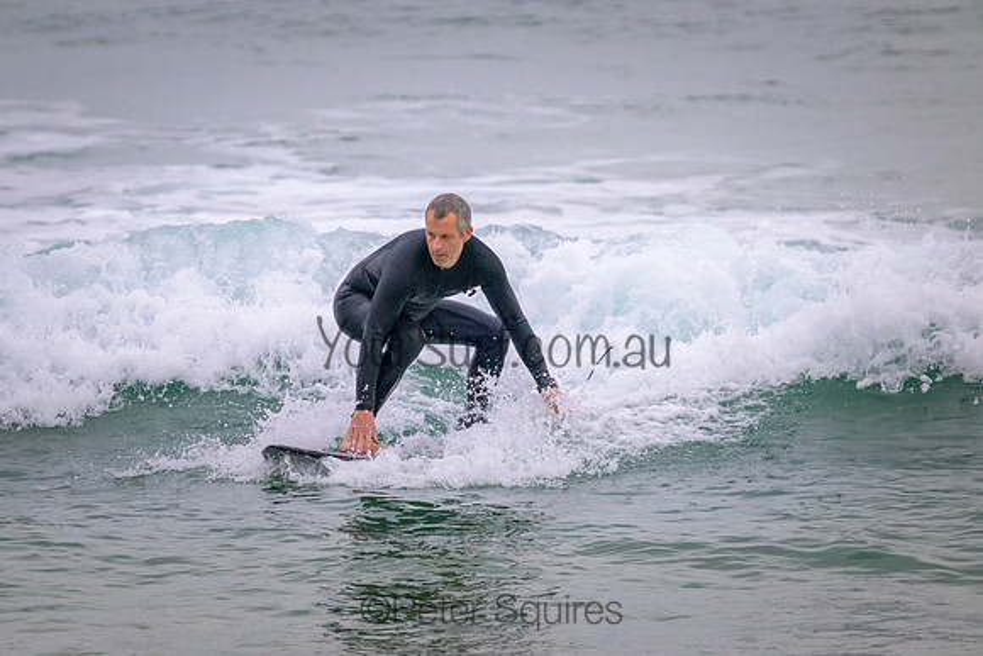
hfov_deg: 2.9
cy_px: 328
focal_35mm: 720
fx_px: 19664
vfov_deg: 1.9
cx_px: 492
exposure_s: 1/1250
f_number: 11
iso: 7200
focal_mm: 720
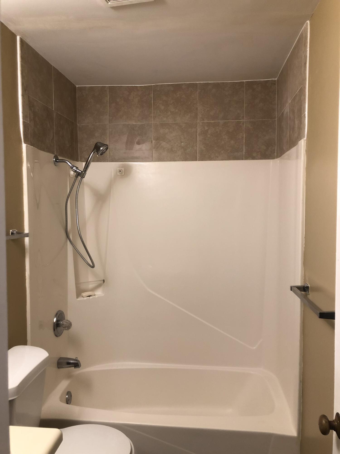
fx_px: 367
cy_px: 227
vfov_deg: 63.4
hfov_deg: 49.7
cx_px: 170
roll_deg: -0.9
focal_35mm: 28
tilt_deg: -3.5
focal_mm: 3.99
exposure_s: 1/24
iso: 40
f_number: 1.8
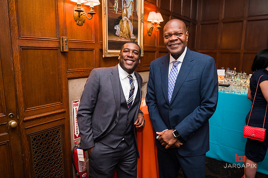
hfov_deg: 67.4
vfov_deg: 47.9
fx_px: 201
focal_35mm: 27
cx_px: 134
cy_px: 89
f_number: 3.2
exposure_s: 1/200
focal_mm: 27
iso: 1600
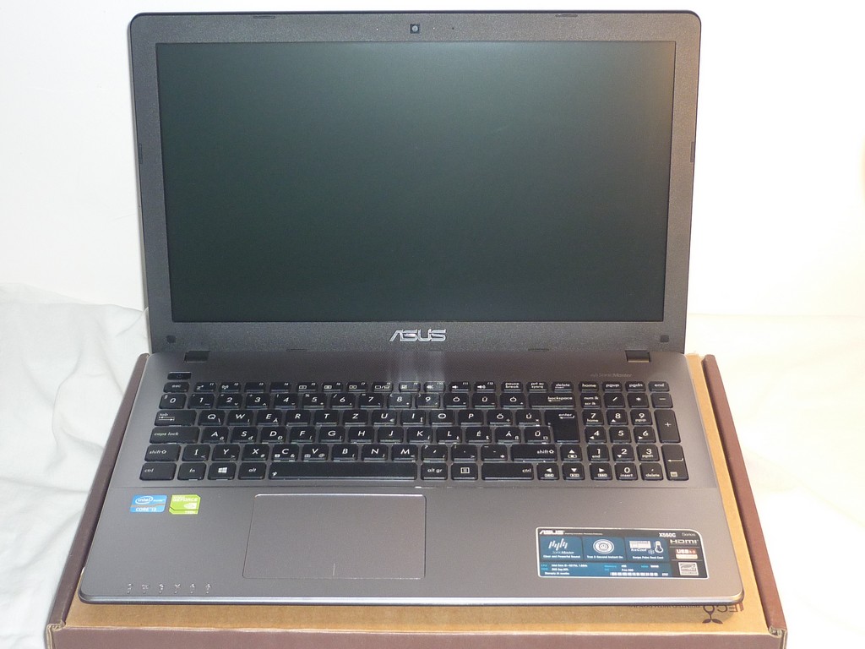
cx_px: 432
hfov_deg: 34.9
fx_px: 1374
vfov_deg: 26.6
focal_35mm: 55
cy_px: 324
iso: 100
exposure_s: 1/30
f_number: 3
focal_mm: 6.4
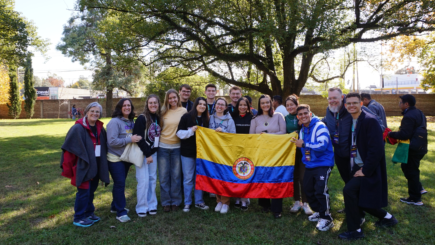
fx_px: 300
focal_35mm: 26
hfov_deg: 71.9
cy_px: 115
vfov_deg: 44.4
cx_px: 215
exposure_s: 1/400
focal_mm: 16
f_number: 5.6
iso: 320
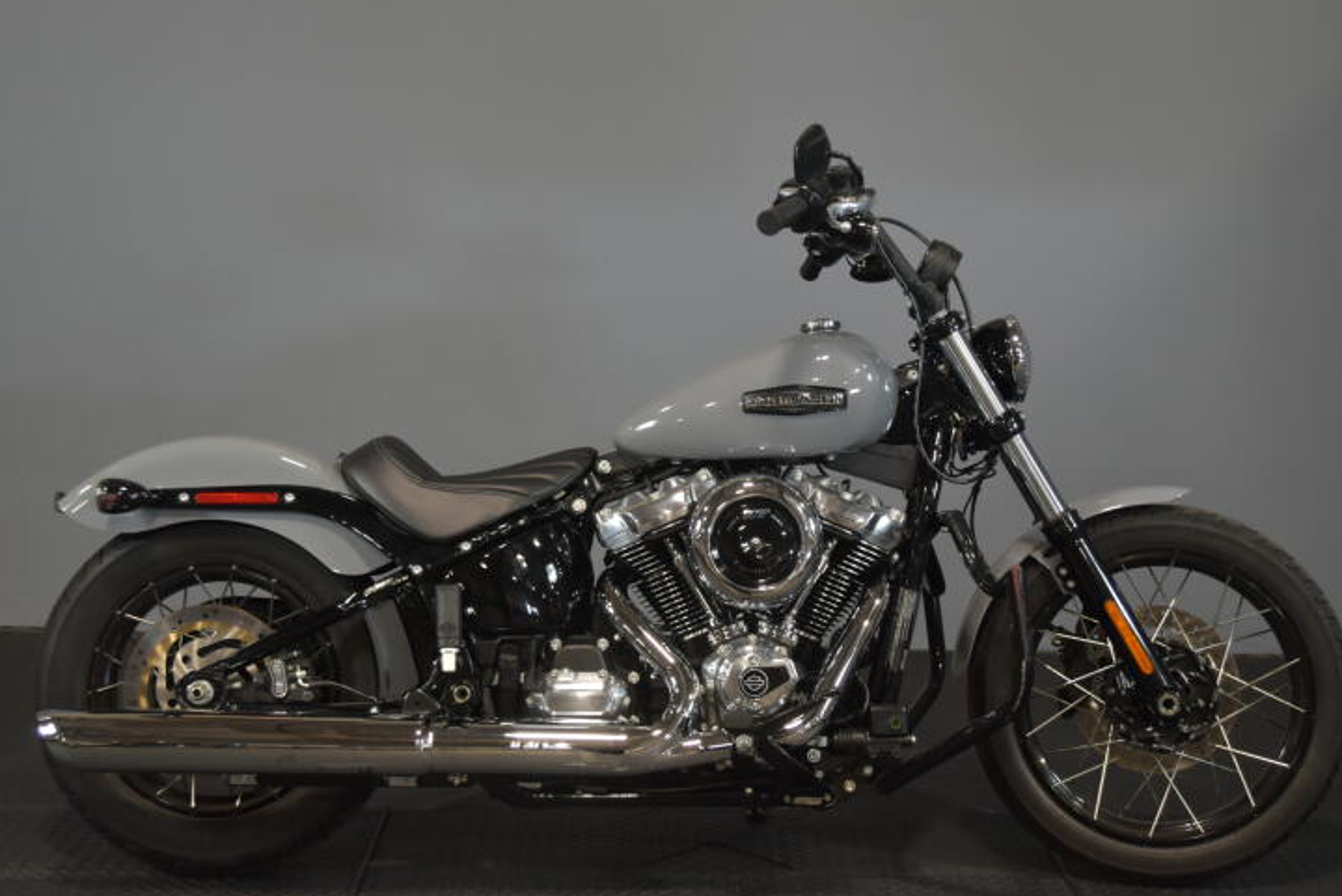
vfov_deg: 27.0
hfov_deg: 39.6
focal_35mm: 50
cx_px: 706
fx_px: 1865
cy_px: 436
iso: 800
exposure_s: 1/30
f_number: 4.5
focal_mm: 30
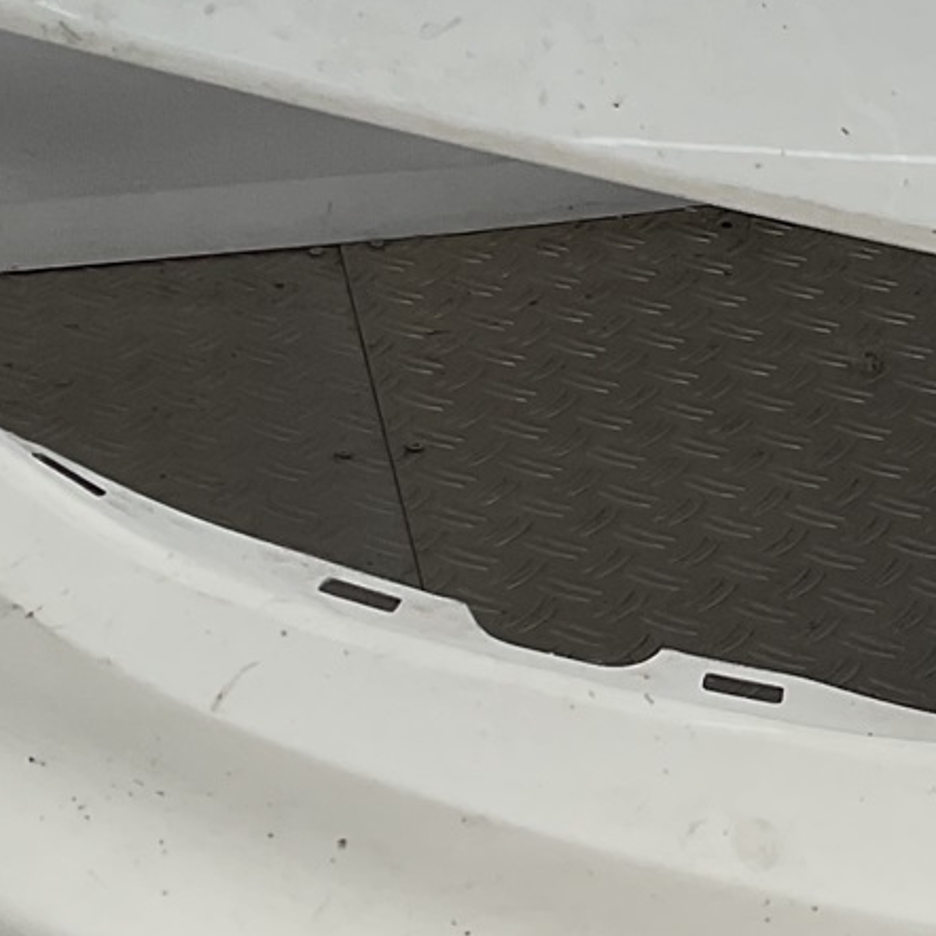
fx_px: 3579
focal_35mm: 117
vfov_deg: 14.9
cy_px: 491
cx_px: 1180
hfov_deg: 14.3
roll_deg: -4.7
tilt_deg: -31.0
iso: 16
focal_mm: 3
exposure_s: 1/944
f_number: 1.8
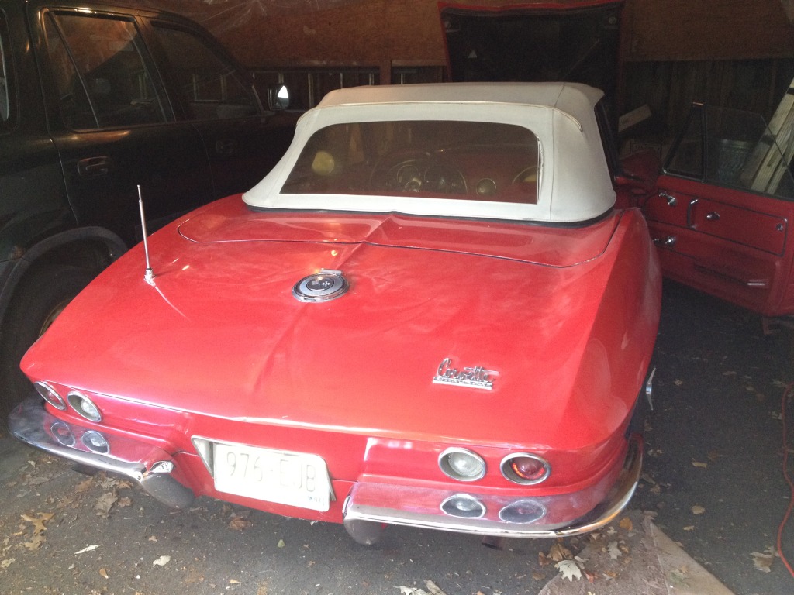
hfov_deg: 52.6
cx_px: 397
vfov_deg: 40.7
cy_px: 298
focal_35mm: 35
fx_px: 803
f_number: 2.4
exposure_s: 1/20
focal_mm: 4.3
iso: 250
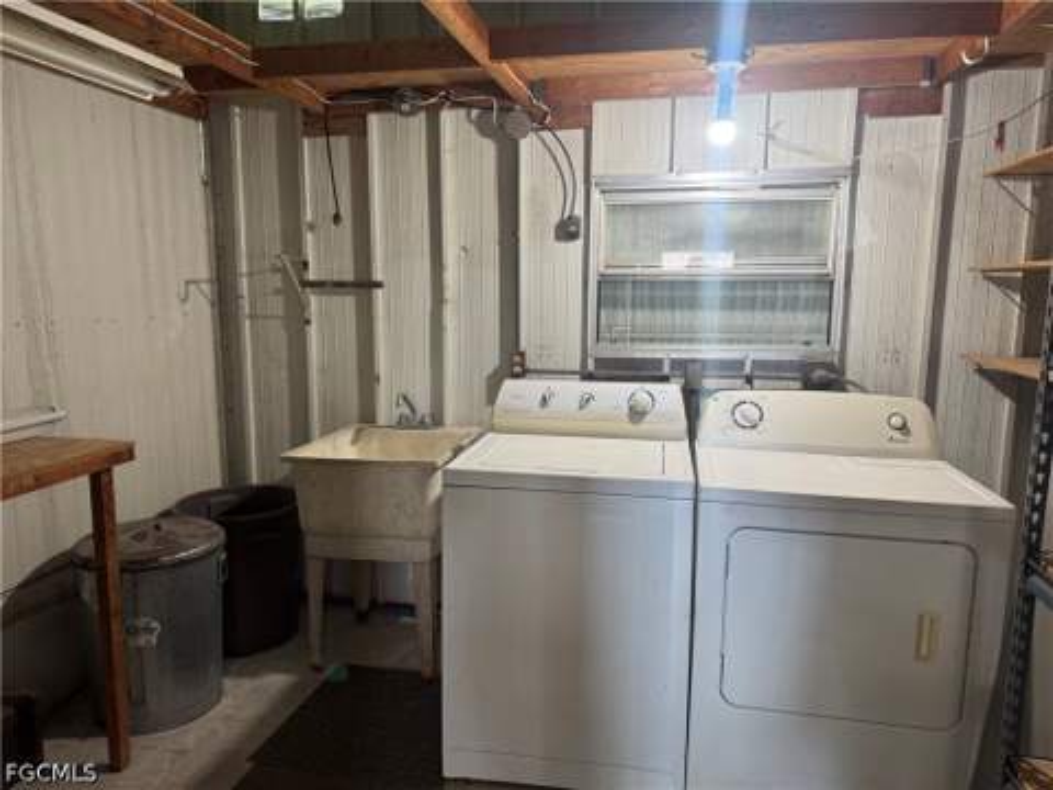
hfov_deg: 71.6
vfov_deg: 56.8
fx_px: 730
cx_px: 526
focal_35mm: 24
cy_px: 395
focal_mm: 6.76
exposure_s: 1/60
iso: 125
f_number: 1.78
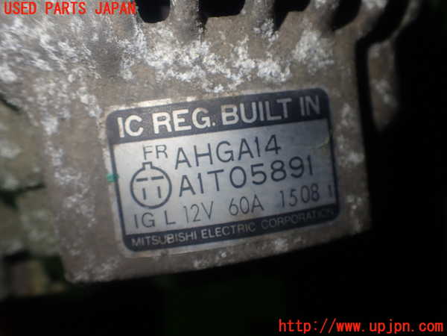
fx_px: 465
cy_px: 168
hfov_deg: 51.4
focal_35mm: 36
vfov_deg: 39.7
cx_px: 224
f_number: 2.5
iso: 125
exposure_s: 1/80
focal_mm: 6.37
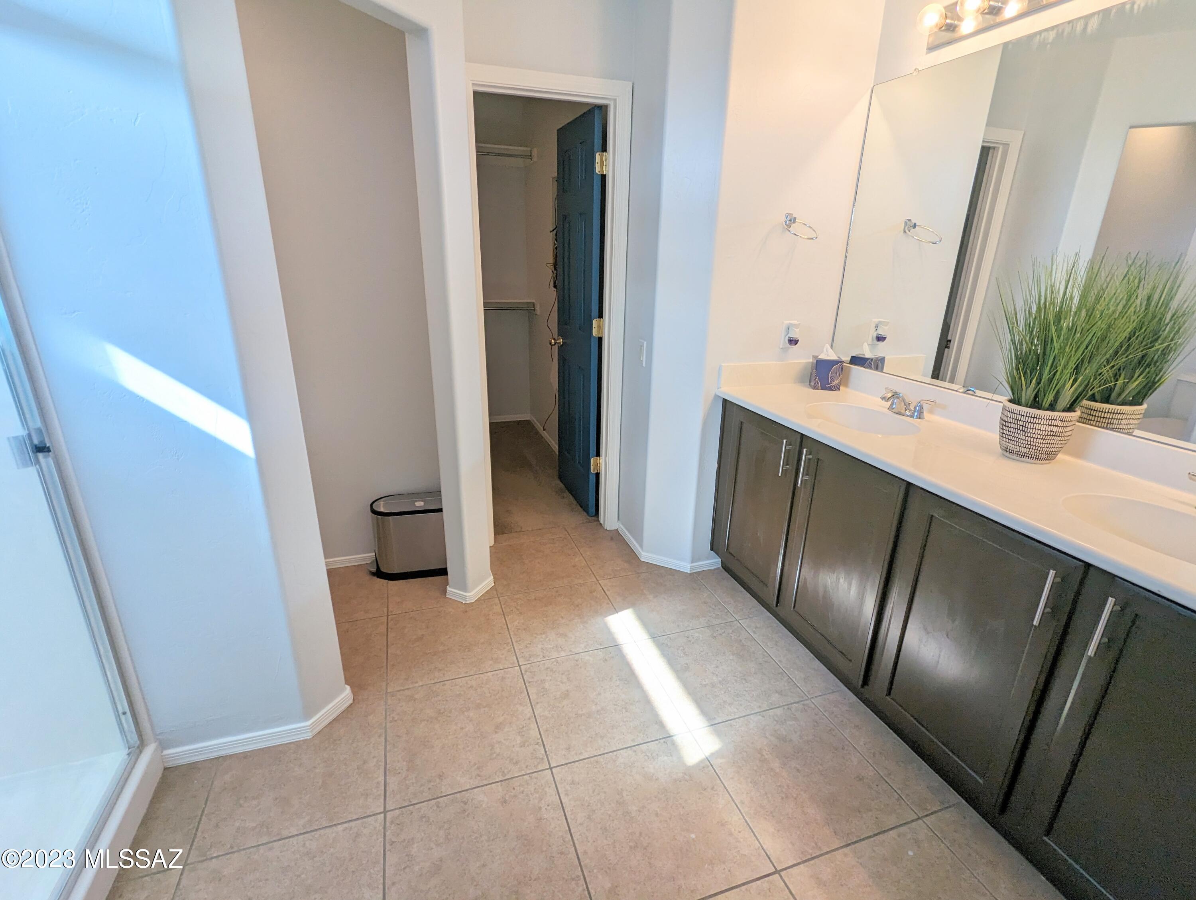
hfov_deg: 94.4
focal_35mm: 16
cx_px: 598
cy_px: 450
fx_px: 554
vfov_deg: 78.2
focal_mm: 2.35
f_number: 2.2
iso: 58
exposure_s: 1/120
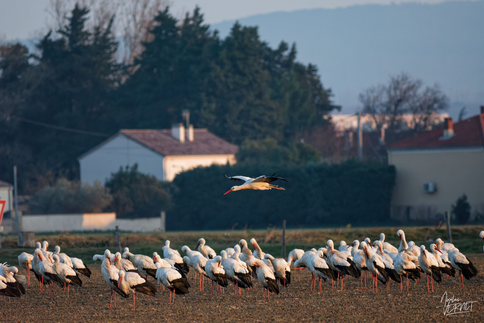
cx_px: 242
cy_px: 162
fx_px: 10081
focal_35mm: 750
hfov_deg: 2.8
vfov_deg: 1.8
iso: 7200
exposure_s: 1/4000
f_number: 6.3
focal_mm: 500
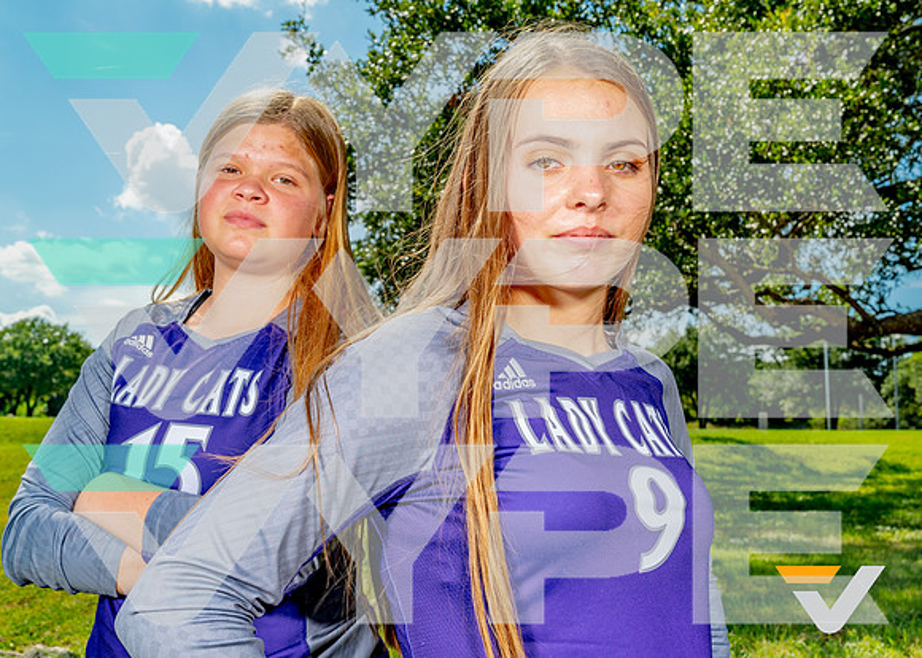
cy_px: 329
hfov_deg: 46.4
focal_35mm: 41
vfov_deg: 34.0
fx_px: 1076
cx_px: 472
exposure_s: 1/125
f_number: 11
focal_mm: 39
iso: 100
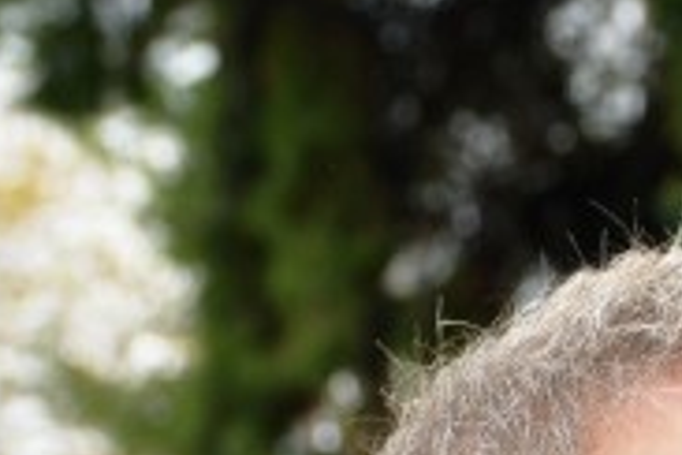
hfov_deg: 8.7
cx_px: 753
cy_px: 858
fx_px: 4433
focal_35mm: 234
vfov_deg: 5.8
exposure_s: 1/250
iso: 200
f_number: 5.6
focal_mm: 38
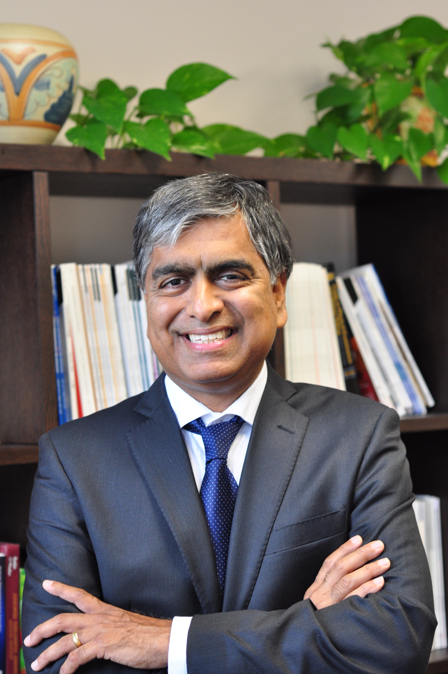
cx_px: 224
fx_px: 1404
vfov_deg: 27.0
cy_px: 337
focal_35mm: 75
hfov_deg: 18.1
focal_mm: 50
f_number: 3.5
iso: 640
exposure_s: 1/60
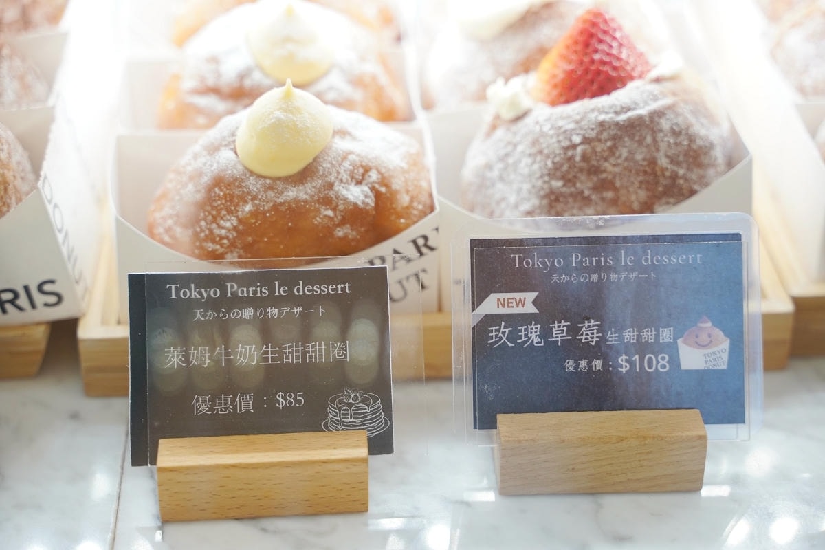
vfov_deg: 18.2
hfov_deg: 27.0
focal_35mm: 75
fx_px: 1719
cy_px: 275
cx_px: 412
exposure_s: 1/80
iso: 500
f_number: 4
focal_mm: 75
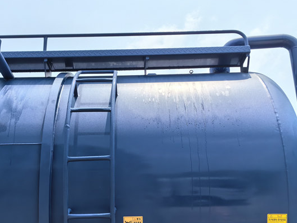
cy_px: 152
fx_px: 377
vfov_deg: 32.5
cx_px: 130
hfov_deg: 42.9
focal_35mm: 44
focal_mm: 5.75
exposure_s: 1/6849
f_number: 2
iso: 50
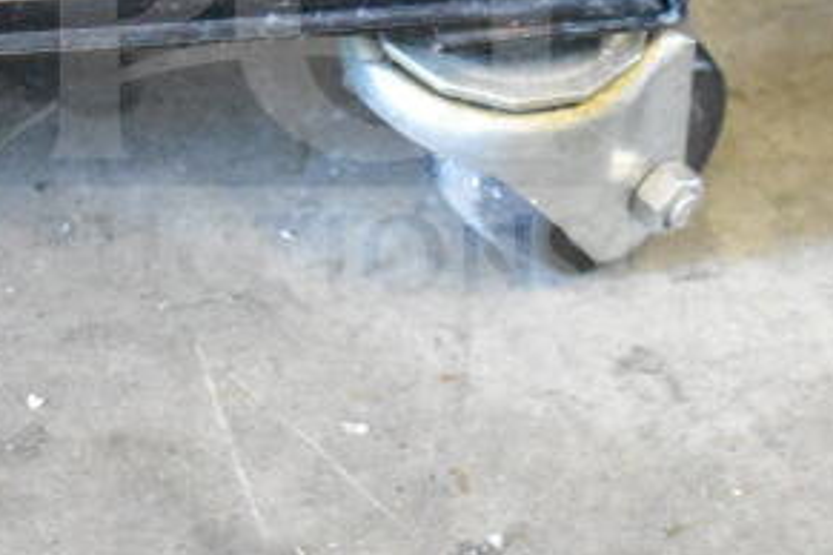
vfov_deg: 7.9
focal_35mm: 173
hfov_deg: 11.9
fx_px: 4004
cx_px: 303
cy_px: 96
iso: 16000
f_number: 5.6
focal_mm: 55
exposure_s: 1/100
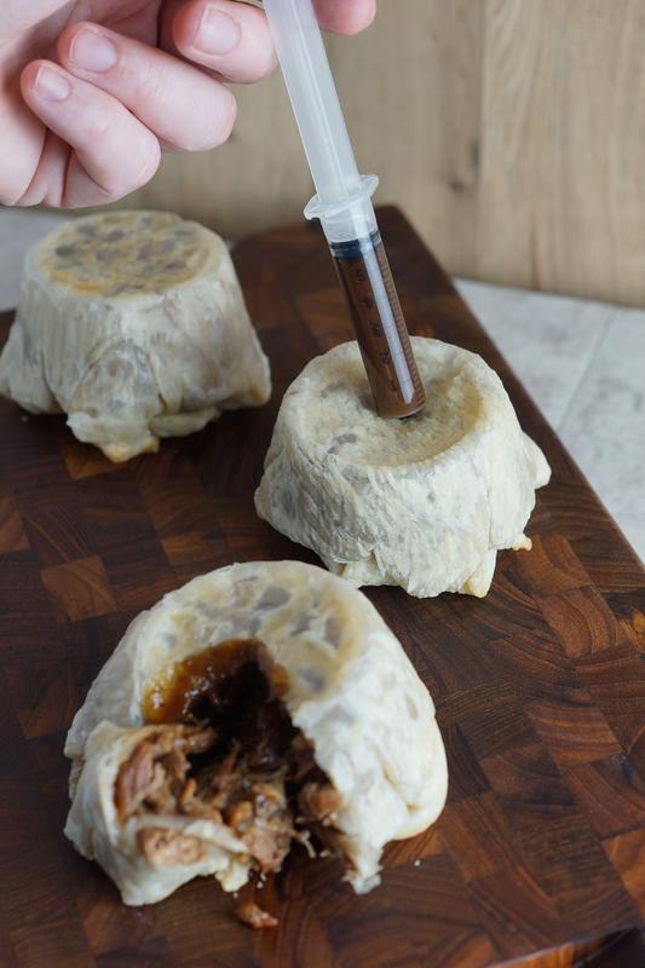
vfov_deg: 27.0
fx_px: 2016
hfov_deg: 18.2
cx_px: 322
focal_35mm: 75
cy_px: 484
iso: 320
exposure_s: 1/80
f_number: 4
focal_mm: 50
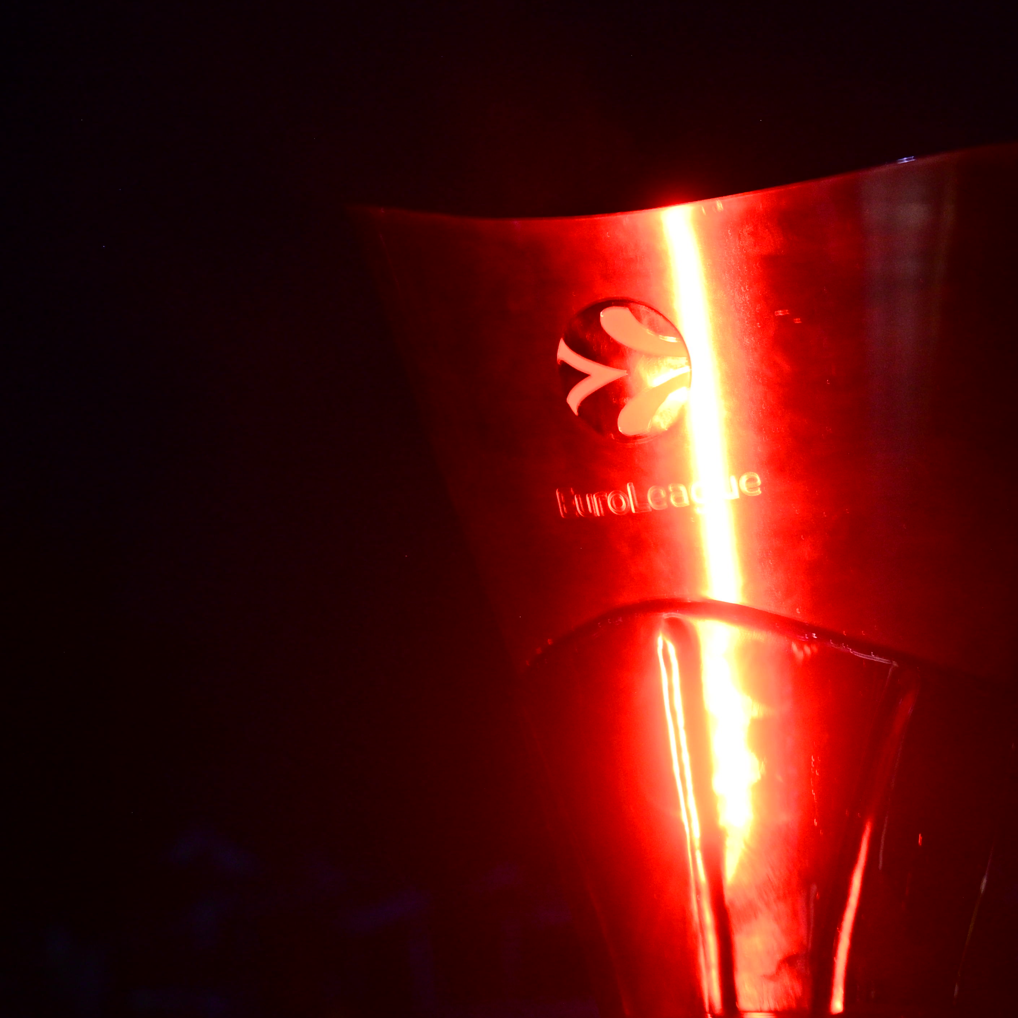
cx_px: 745
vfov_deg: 16.9
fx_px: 3394
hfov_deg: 17.0
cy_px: 823
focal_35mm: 102
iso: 1600
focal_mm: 41
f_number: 4
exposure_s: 1/10
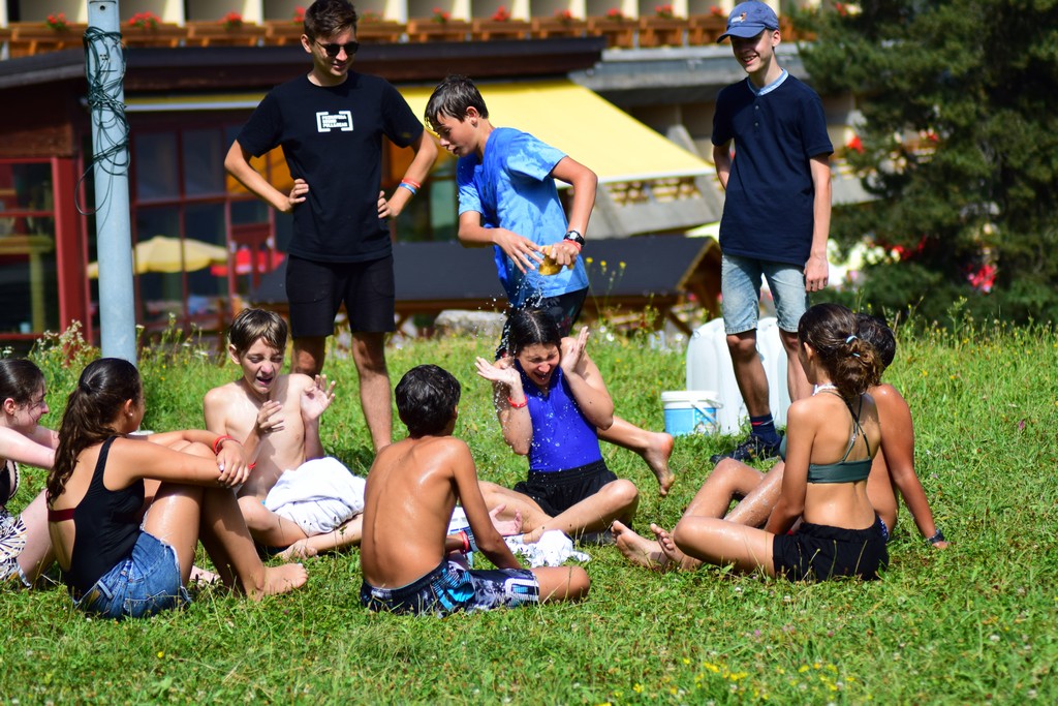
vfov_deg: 8.3
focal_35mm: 165
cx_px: 529
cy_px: 353
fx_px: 4850
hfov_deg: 12.5
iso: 200
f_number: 4
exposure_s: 1/1250
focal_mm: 110
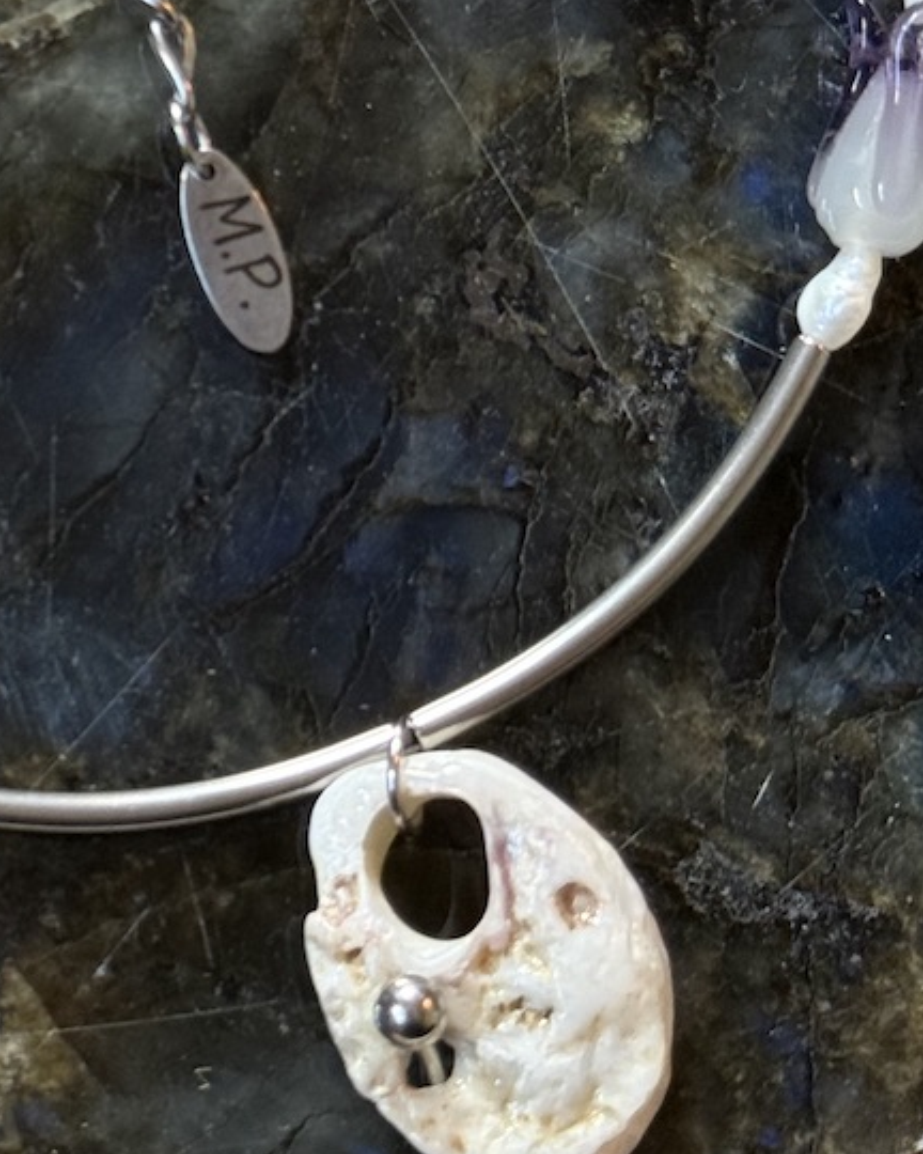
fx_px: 4268
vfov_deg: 15.3
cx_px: 132
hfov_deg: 12.3
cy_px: 188
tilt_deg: -77.7
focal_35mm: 125
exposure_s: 1/33
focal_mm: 6.76
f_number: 1.78
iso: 200
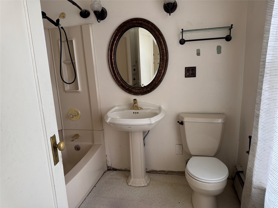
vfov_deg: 56.8
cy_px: 104
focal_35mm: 24
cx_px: 139
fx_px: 193
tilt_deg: -12.0
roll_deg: +2.8
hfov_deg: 71.6
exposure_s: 1/60
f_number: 1.78
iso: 125
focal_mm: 6.76
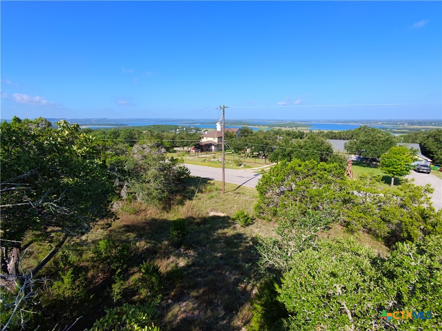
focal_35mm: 16
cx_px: 221
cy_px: 166
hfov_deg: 94.5
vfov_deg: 78.1
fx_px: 204
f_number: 2.55
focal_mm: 16
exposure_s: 1/1031
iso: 102
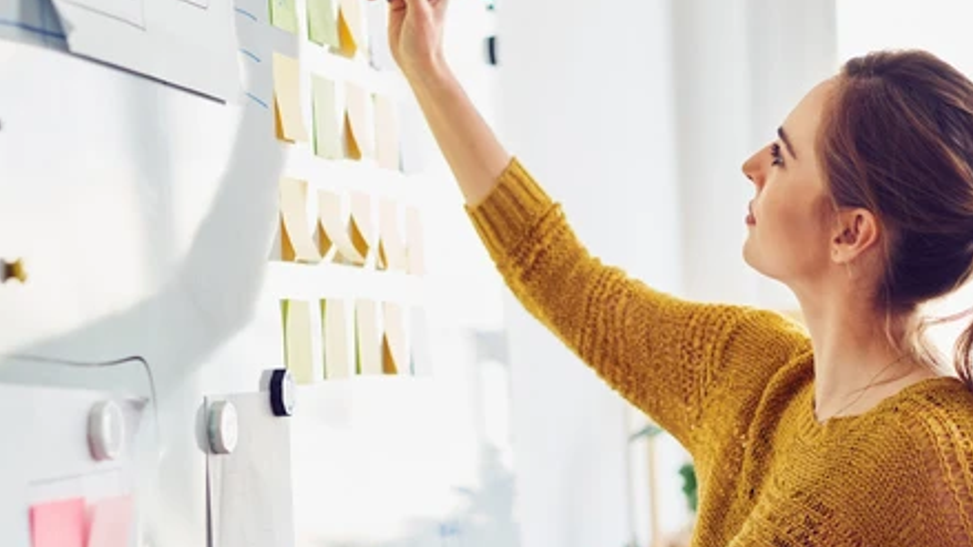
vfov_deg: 12.7
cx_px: 552
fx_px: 2451
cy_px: 349
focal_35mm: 95
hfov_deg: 22.4
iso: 640
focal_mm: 55
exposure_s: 1/200
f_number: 2.2
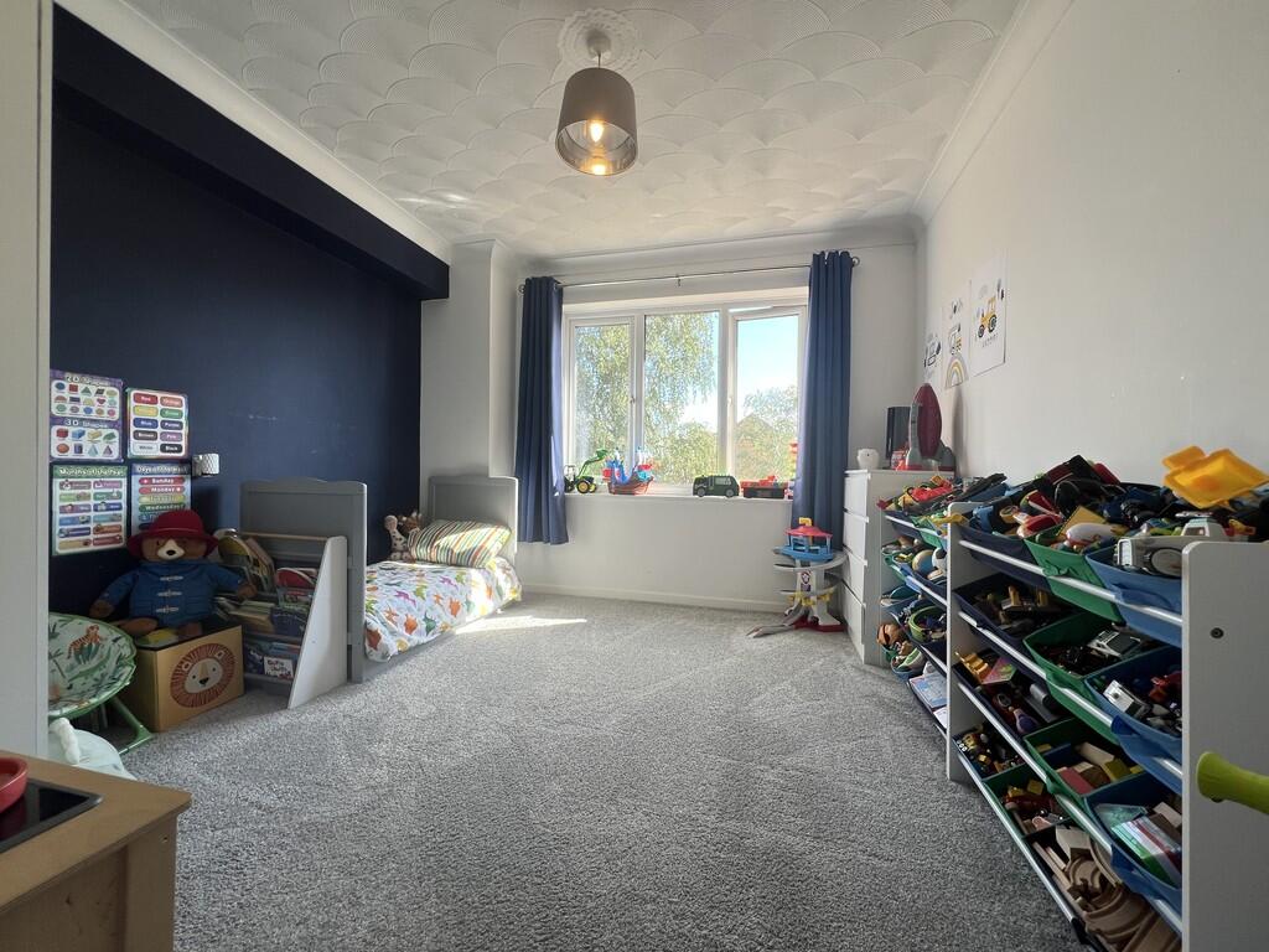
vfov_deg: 89.9
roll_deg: +0.0
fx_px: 477
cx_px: 634
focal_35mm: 13
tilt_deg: +0.1
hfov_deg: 106.2
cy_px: 476
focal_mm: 1.57
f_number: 1.8
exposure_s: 1/107
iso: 32
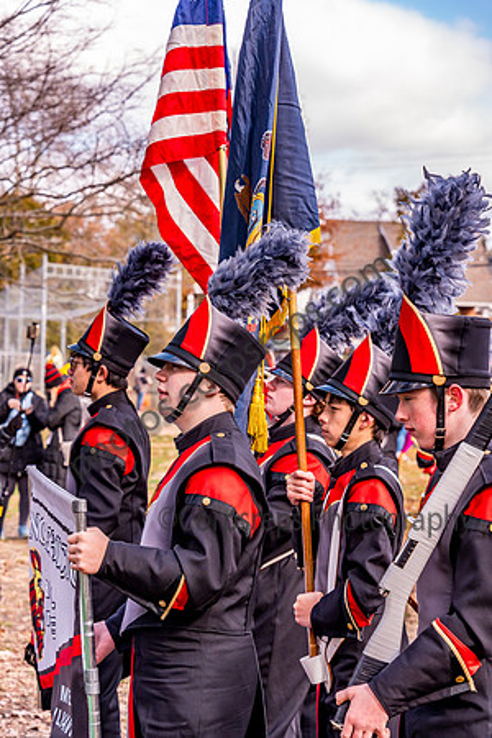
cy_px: 369
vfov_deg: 23.6
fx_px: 1763
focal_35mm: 86
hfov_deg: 15.9
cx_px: 246
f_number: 6.3
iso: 800
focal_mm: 86
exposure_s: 1/800
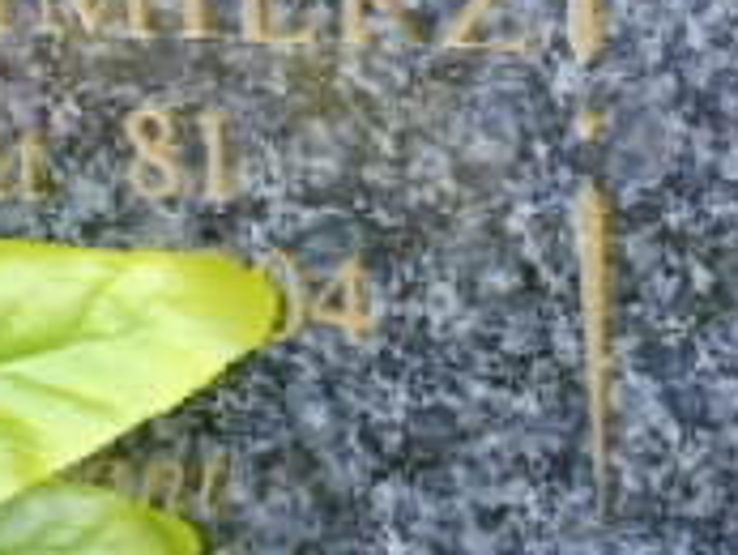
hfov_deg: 5.0
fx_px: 8512
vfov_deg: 3.7
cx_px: 695
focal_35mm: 399
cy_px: -60
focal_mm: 19
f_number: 4.4
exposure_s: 1/30
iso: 100
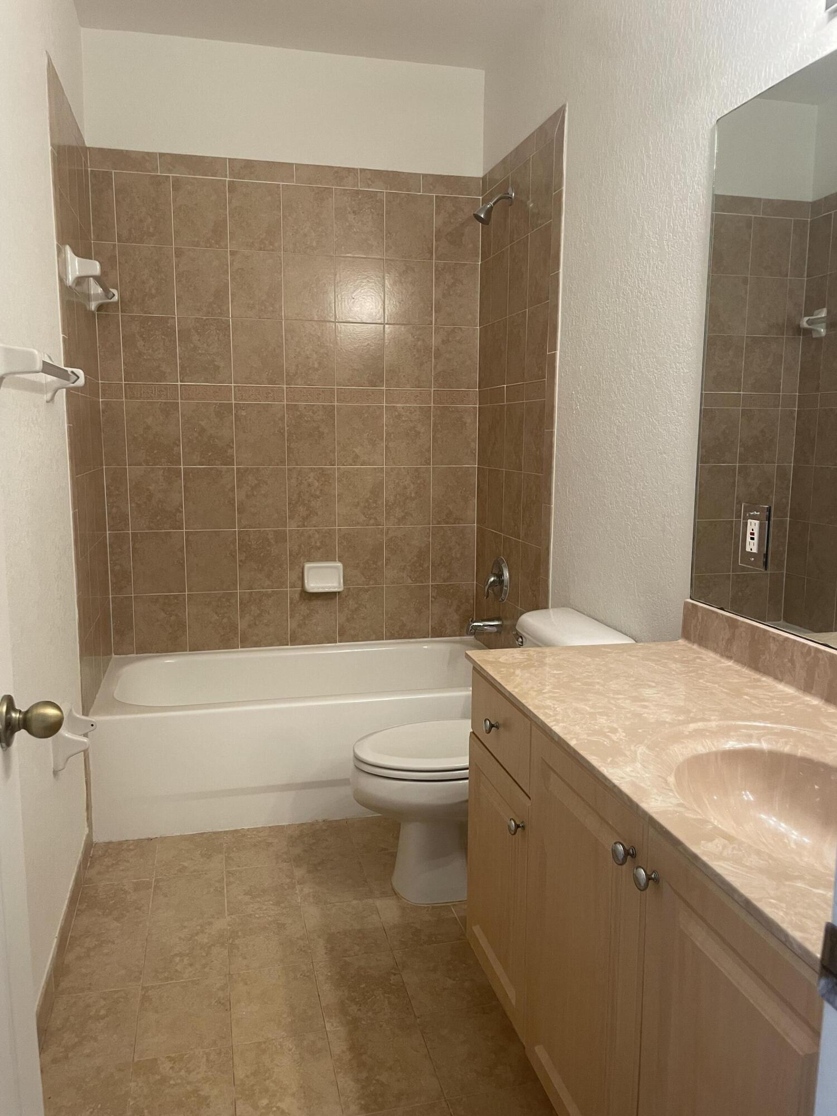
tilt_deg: -8.3
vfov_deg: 67.3
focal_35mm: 26
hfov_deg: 53.1
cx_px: 418
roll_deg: +0.3
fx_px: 838
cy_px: 558
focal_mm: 4.2
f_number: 1.6
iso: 160
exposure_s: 1/60
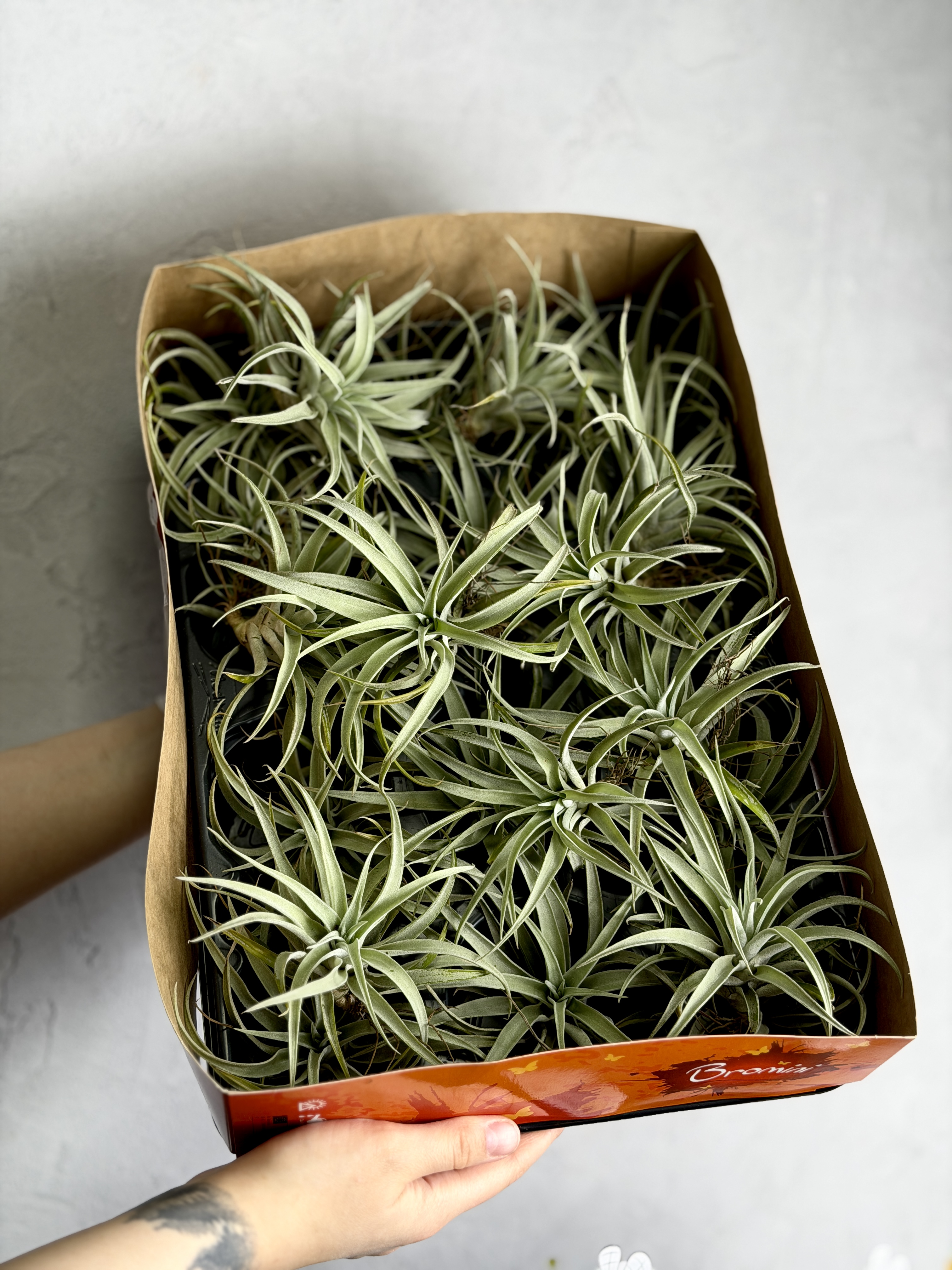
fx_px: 1760
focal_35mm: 48
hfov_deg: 30.3
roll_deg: +0.8
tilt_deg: -10.7
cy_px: 635
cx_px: 476
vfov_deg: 39.7
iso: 50
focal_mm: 6.76
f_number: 1.78
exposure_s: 1/173
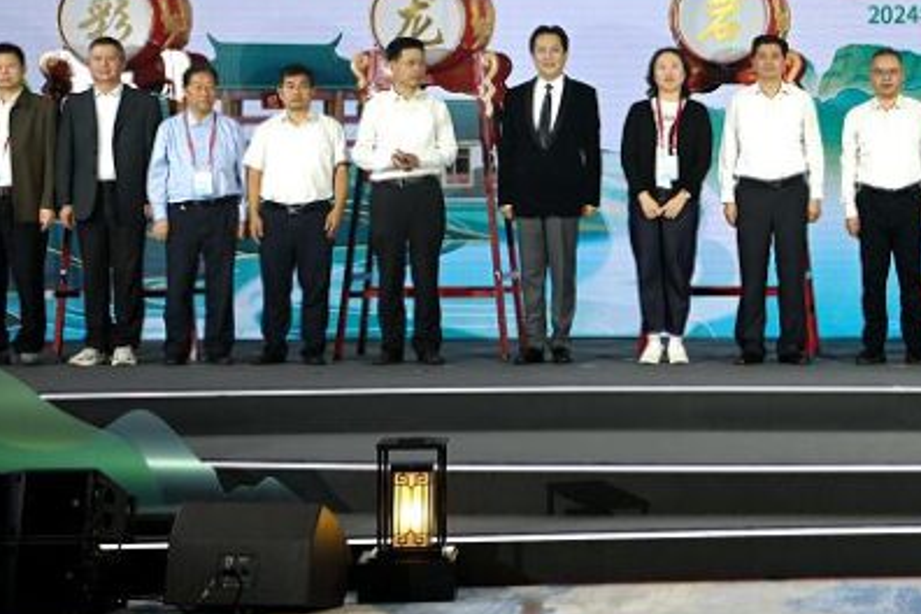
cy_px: 119
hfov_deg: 20.6
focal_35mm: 97
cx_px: 837
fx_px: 2481
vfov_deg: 14.0
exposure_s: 1/125
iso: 200
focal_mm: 50
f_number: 3.2
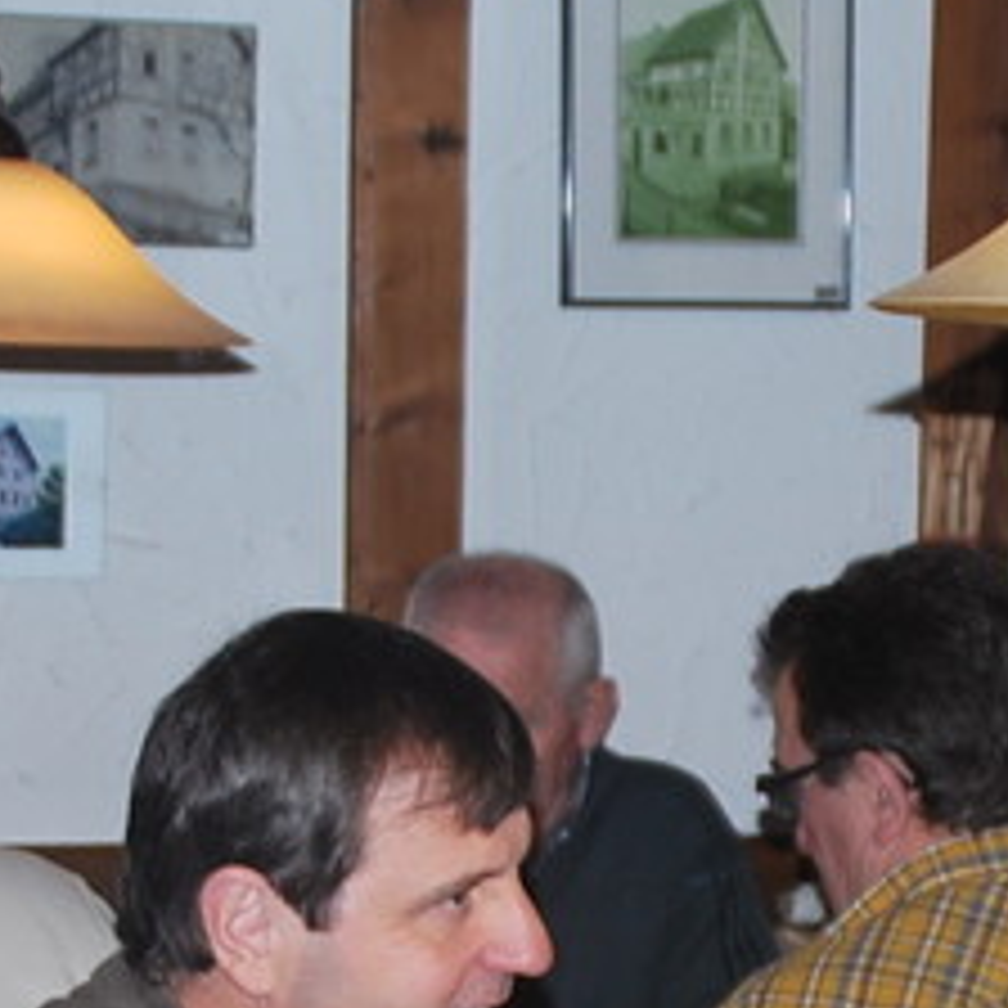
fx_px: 5996
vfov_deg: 9.6
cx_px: 1042
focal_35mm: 182
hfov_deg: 9.5
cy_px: 938
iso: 200
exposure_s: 1/60
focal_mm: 32
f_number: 4.2
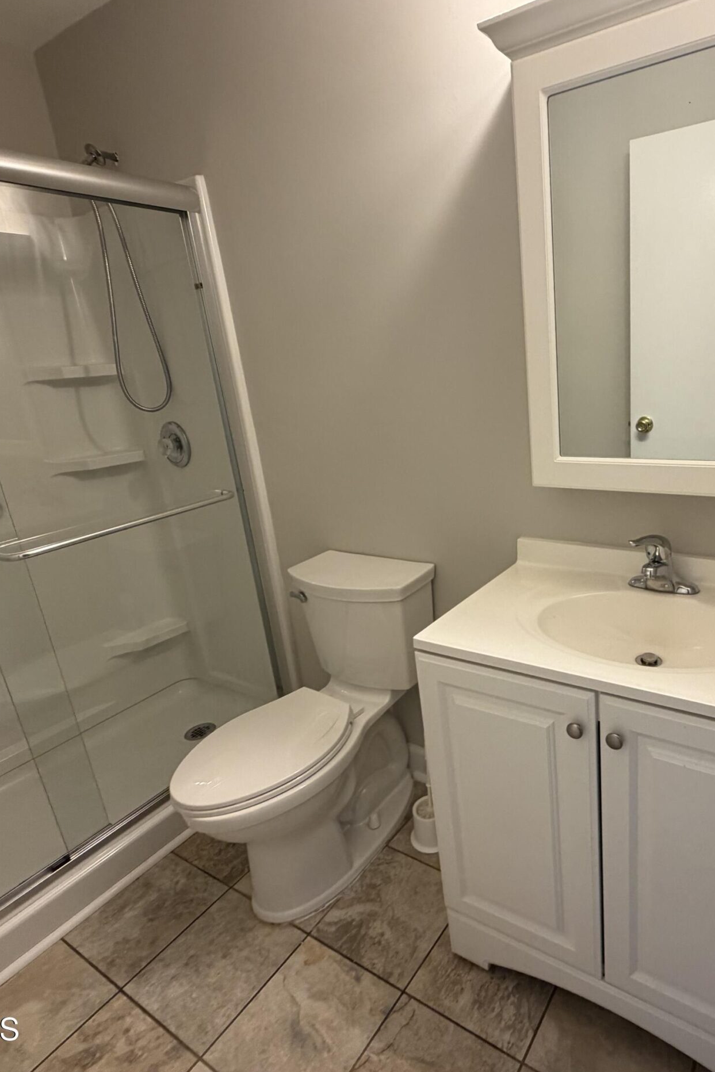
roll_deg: +4.1
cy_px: 528
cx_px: 498
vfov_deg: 84.0
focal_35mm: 20
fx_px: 596
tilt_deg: -17.2
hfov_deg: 59.9
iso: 320
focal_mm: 2.22
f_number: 2.2
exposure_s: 1/121
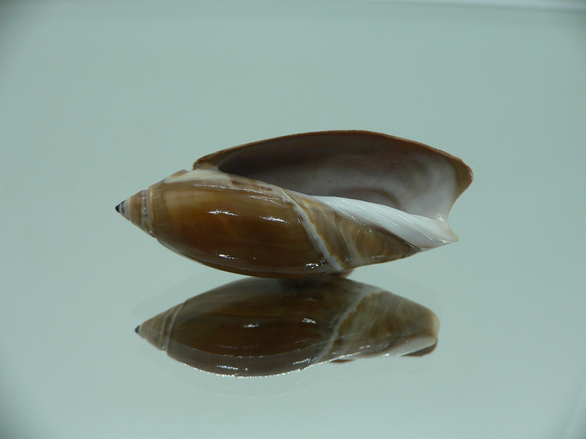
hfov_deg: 52.6
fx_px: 593
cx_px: 293
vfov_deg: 40.7
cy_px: 220
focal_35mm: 35
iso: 80
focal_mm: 4.6
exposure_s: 1/60
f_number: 2.8
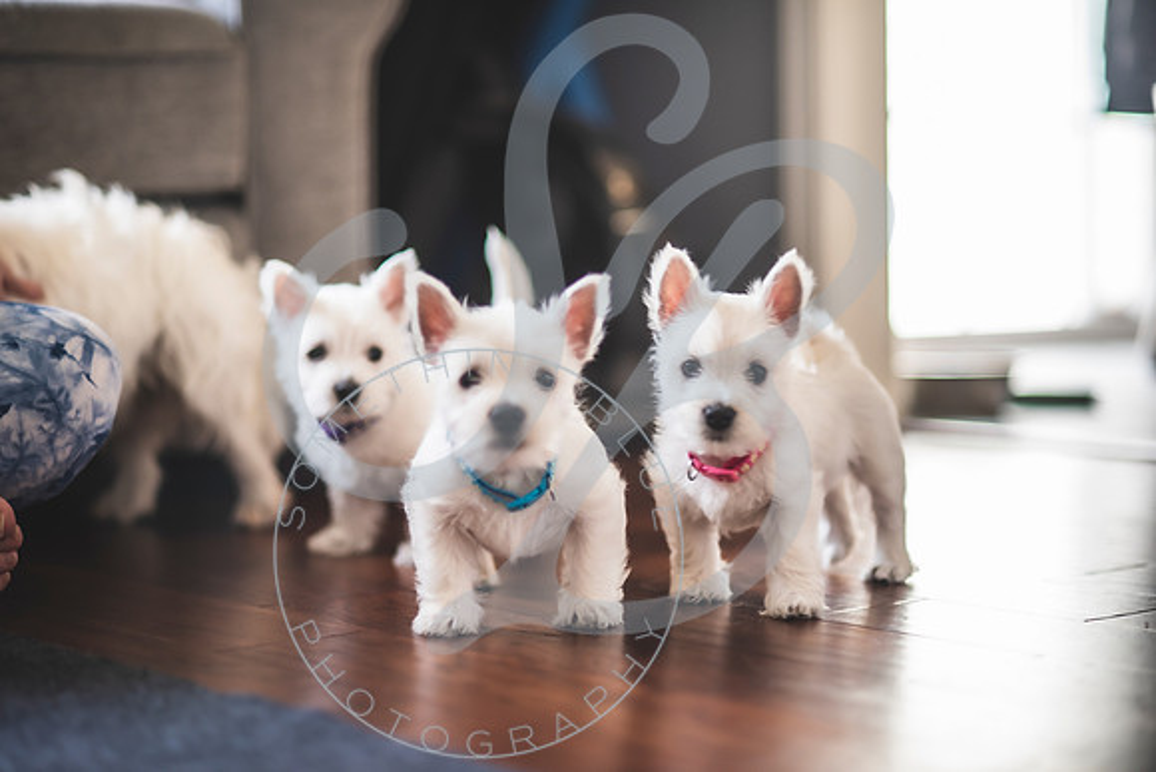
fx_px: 2730
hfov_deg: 23.9
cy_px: 386
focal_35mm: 85
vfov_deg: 16.1
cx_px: 578
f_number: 1.8
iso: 500
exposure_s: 1/125
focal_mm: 85
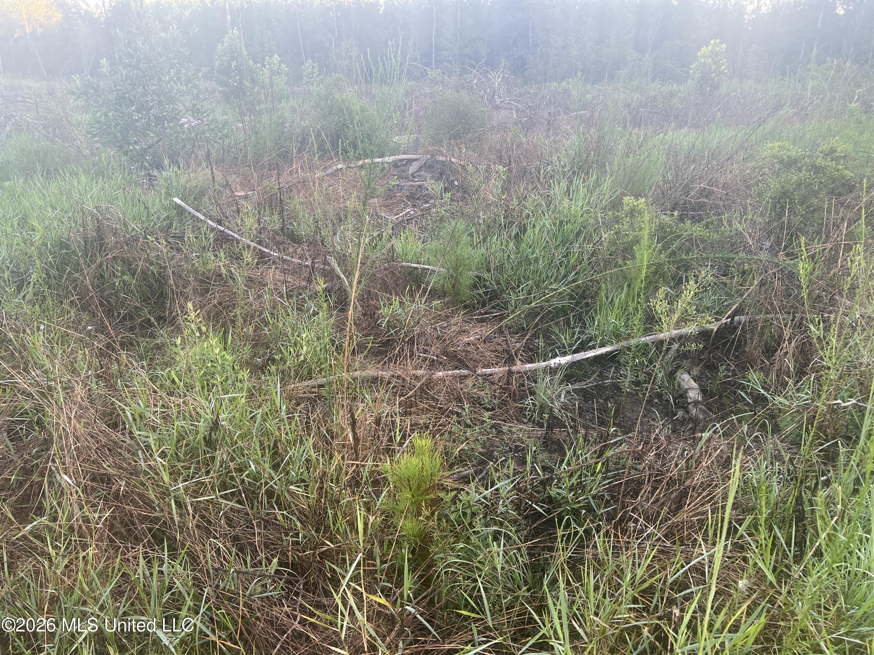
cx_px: 437
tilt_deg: -21.5
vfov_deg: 53.1
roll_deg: -0.8
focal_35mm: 26
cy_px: 328
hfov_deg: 67.3
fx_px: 656
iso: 40
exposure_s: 1/121
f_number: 1.5
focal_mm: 5.7
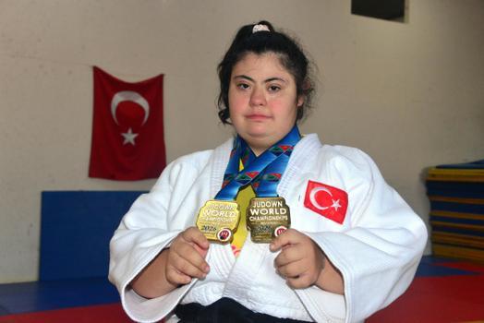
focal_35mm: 48
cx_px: 242
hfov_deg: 41.1
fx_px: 646
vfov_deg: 28.1
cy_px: 162
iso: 5000
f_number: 8
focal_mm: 48
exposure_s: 1/200
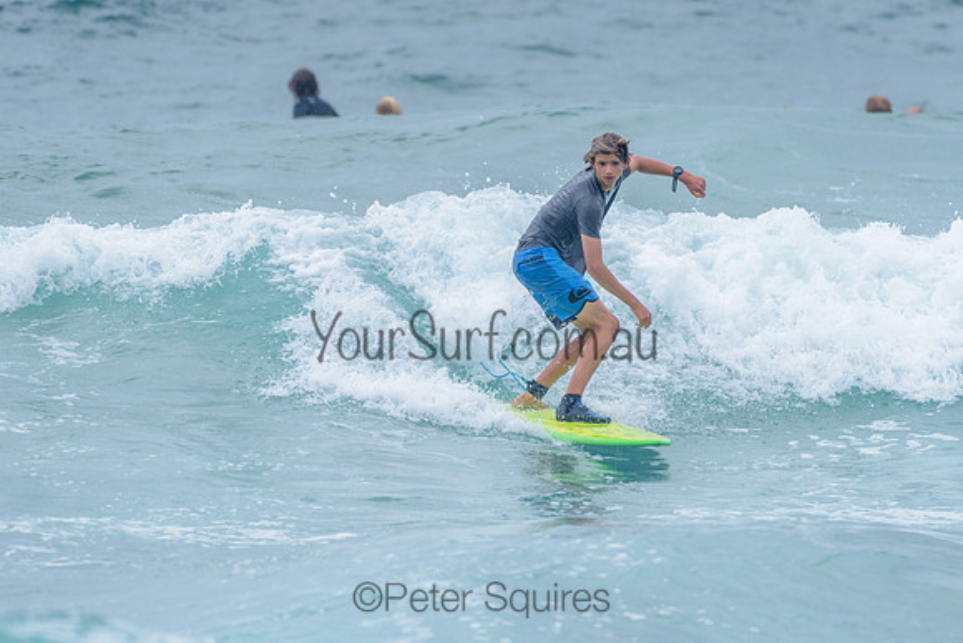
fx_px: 16396
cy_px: 306
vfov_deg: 2.2
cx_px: 530
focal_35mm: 613
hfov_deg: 3.4
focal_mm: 500
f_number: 5.6
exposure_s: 1/2000
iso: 220
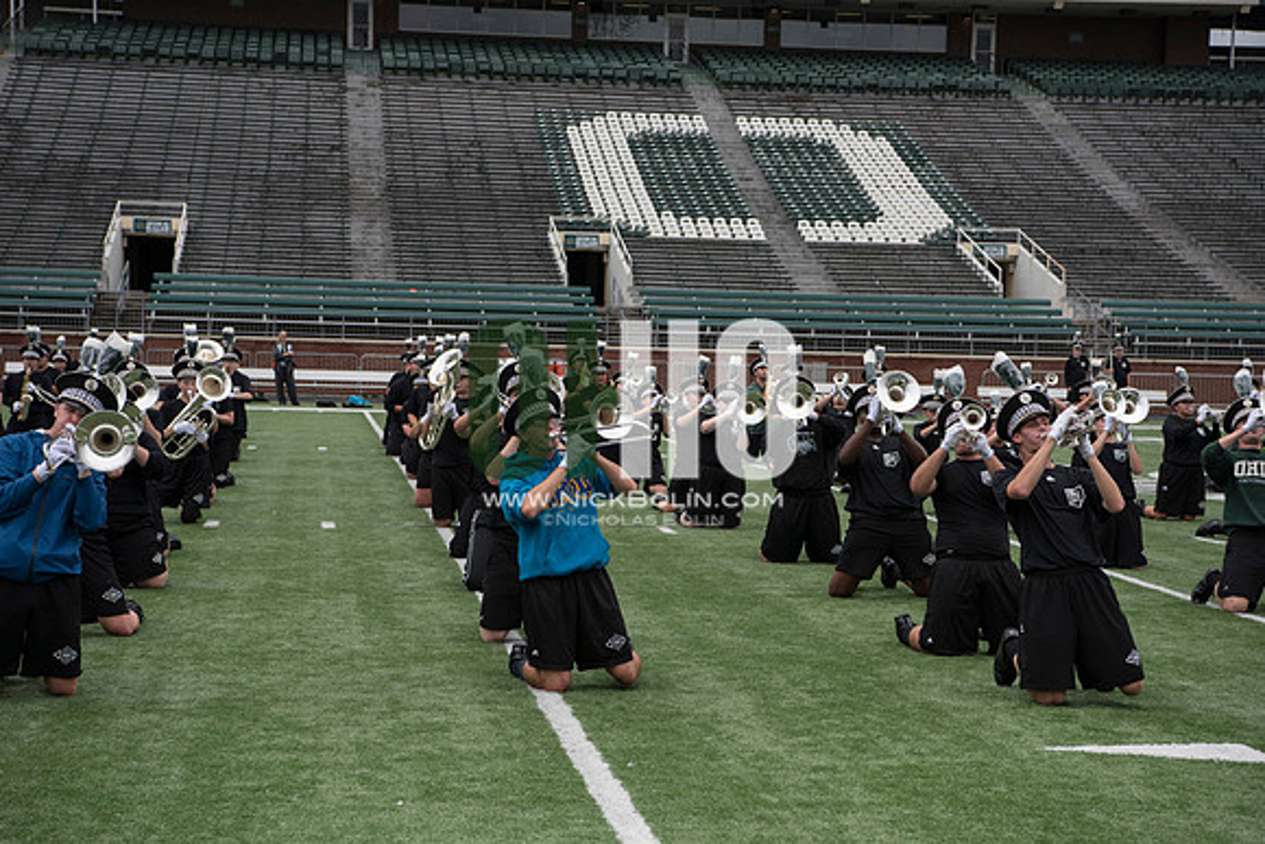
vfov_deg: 19.5
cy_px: 422
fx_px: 2460
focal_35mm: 70
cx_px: 632
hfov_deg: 28.8
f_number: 5.6
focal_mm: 70
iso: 640
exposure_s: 1/2500
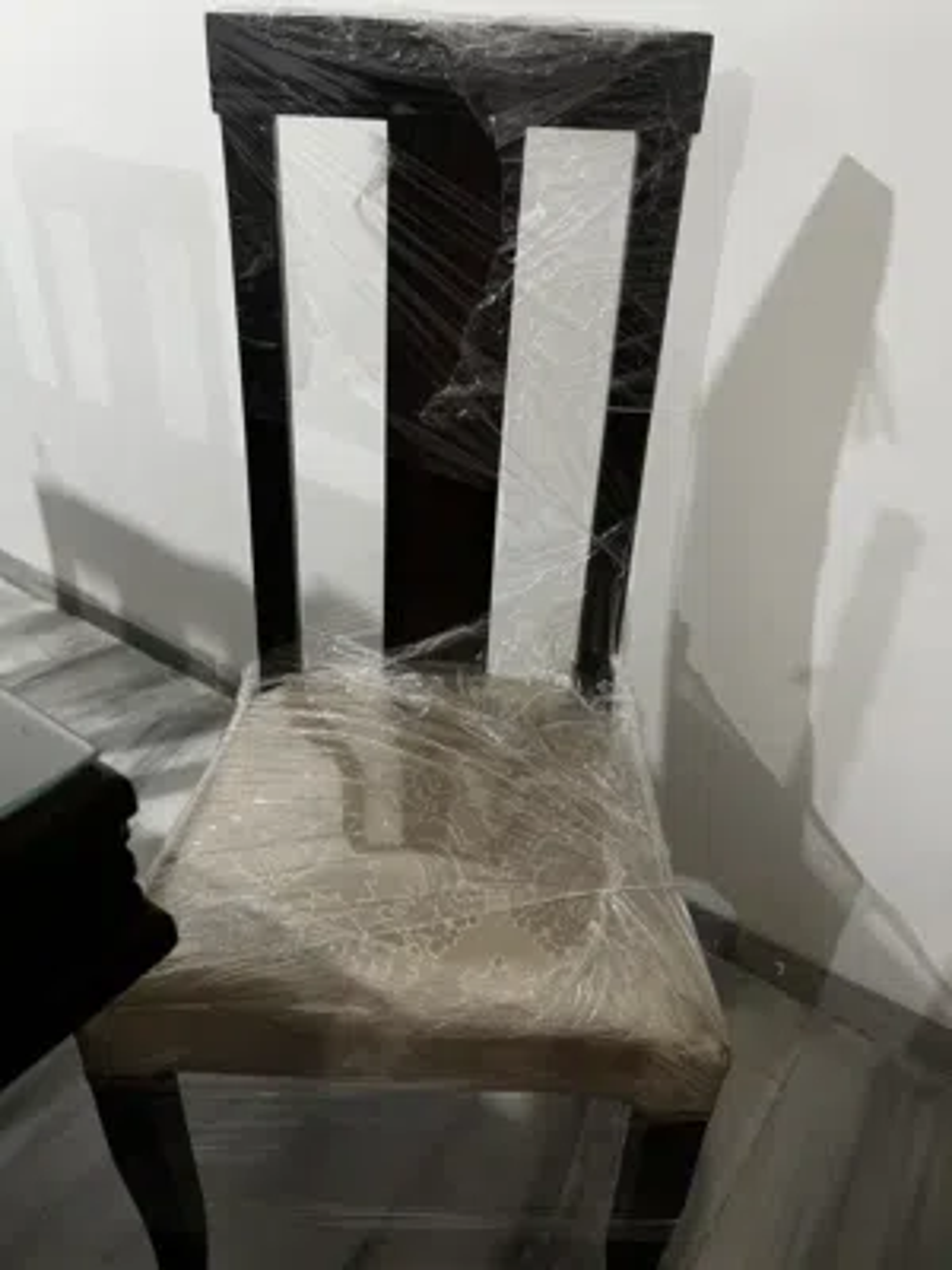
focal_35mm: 26
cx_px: 476
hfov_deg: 53.1
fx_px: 953
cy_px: 635
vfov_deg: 67.3
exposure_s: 1/33
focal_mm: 5.7
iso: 400
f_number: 1.5
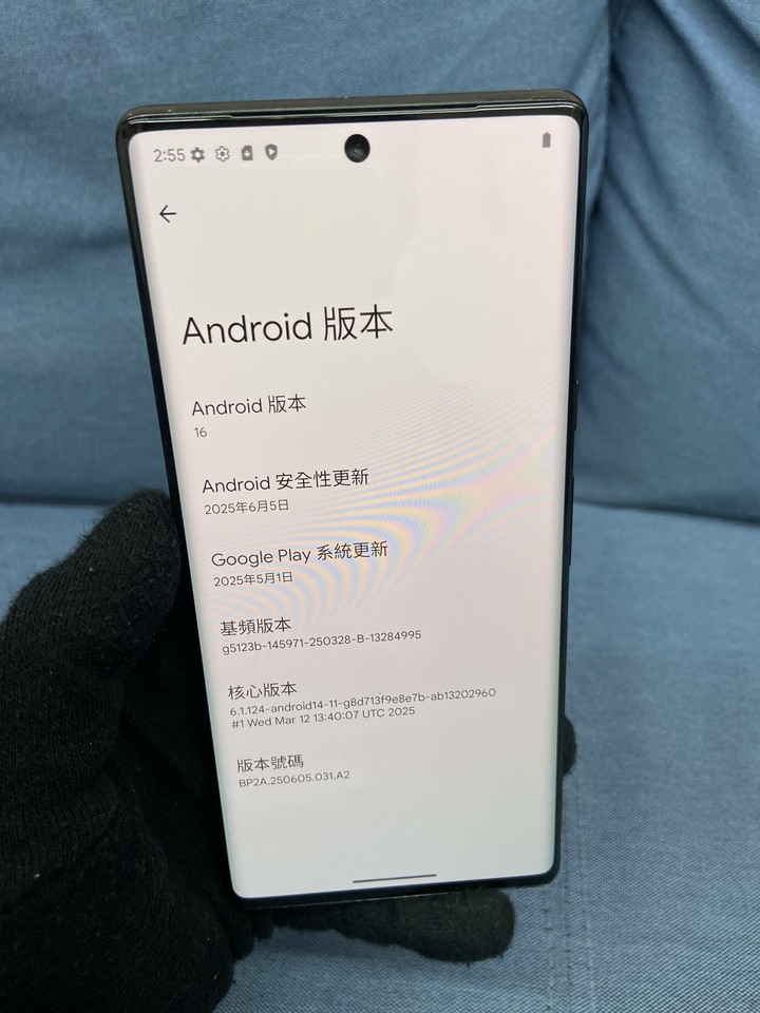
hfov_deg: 53.1
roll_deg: +2.4
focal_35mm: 26
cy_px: 506
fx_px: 761
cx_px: 380
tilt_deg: -44.1
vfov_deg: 67.3
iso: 100
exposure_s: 1/120
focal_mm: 4.25
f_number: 1.8
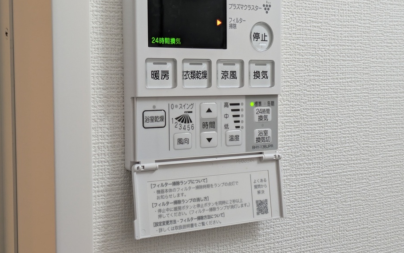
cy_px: 105
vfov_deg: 22.7
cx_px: 207
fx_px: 628
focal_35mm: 57
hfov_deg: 35.7
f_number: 1.89
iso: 116
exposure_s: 1/40
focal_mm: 5.43
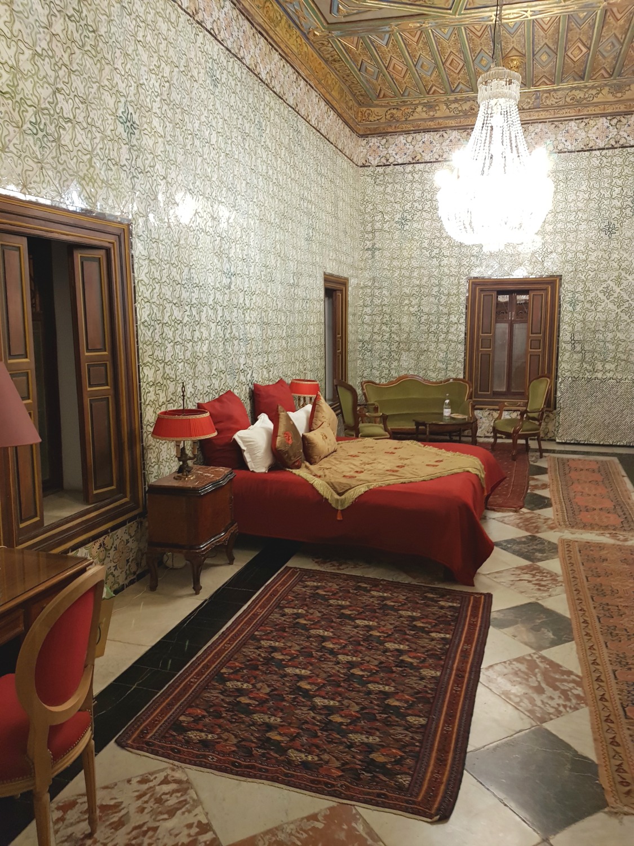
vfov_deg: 67.3
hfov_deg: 53.1
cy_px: 423
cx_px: 317
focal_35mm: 26
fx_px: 635
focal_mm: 4.2
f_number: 1.7
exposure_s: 1/15
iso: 200
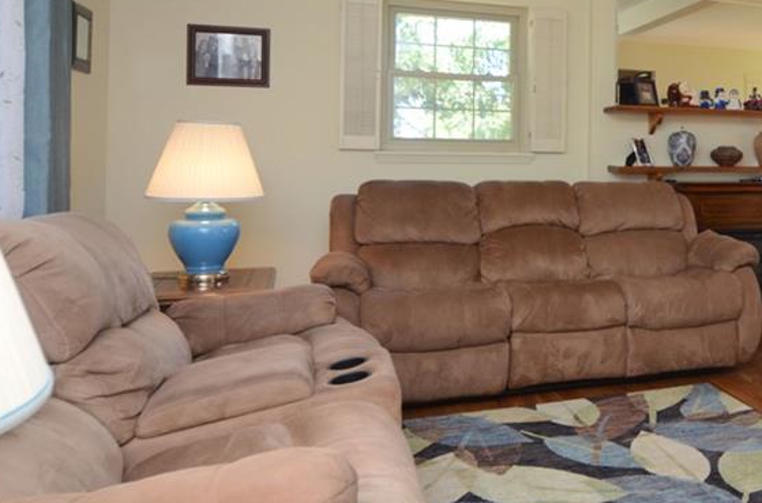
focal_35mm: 33
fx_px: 696
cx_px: 634
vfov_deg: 38.7
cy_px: 125
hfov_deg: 52.7
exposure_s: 1/80
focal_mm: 12
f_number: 5.6
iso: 800
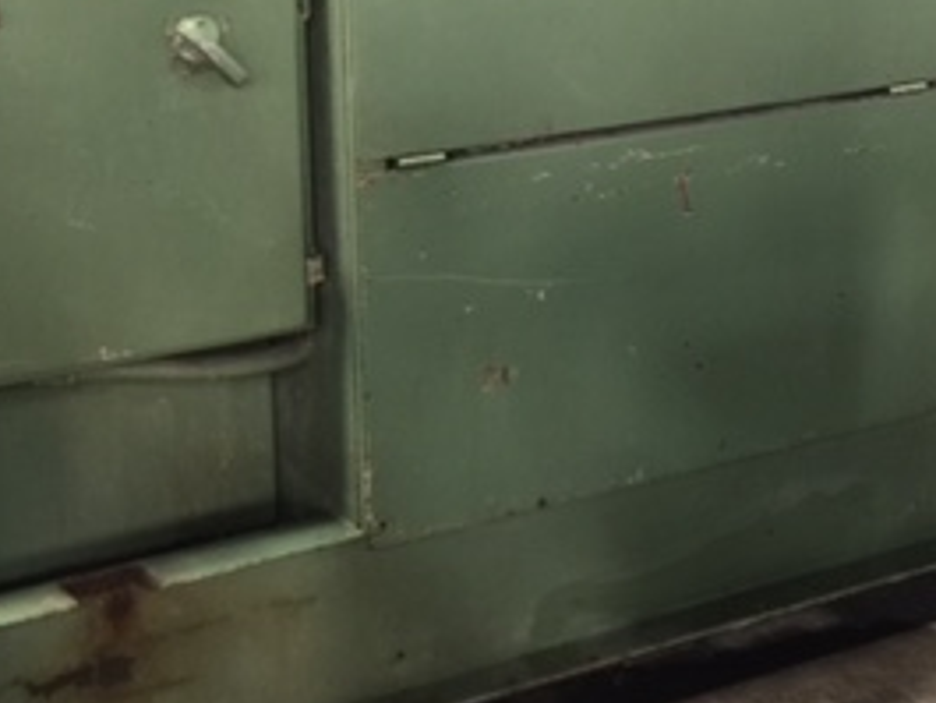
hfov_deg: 27.7
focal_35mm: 70
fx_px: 1894
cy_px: 177
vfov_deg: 20.9
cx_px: 519
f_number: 2.2
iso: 64
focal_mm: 4.15
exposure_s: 1/4
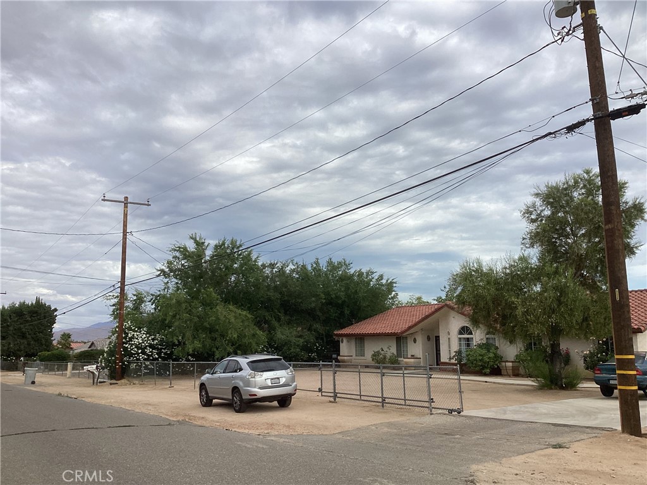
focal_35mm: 31
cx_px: 324
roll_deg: -0.6
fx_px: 579
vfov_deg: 45.4
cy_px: 242
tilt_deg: +9.5
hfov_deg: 58.4
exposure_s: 1/1199
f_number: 2.4
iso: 25
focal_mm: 3.3
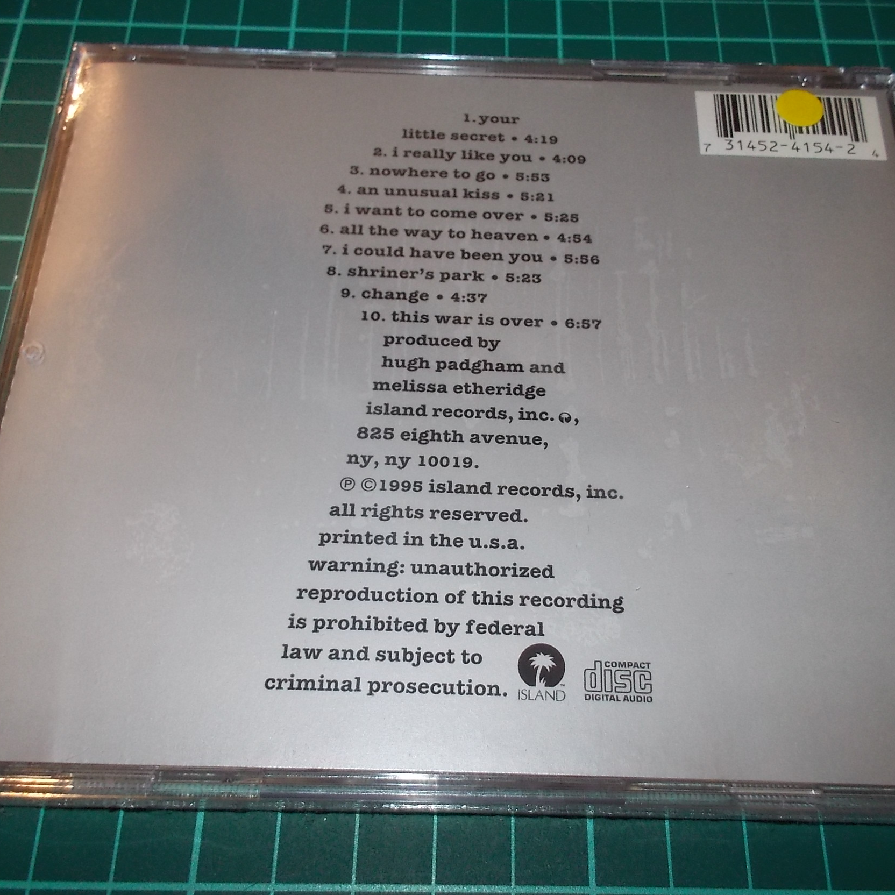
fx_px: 1024
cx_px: 483
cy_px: 448
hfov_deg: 47.2
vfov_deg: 47.2
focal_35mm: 35
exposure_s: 1/30
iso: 200
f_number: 3.3
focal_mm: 4.1
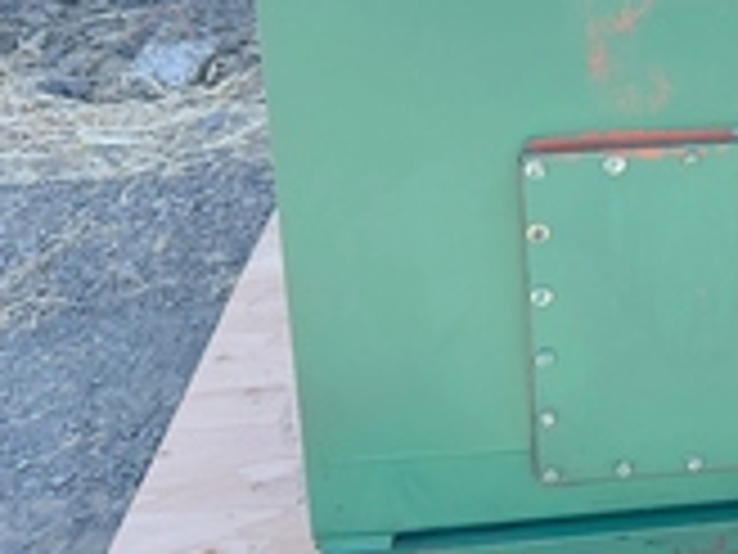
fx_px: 1556
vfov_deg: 18.7
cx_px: 1076
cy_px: -169
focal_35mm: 73
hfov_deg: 22.4
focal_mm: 6.86
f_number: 1.78
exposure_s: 1/1131
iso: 80
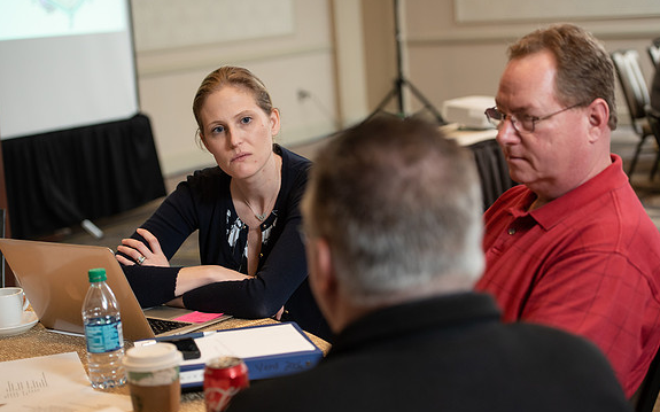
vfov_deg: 18.1
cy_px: 217
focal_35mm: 72
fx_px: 1295
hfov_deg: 28.6
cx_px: 331
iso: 1600
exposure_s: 1/200
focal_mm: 70
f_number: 3.5
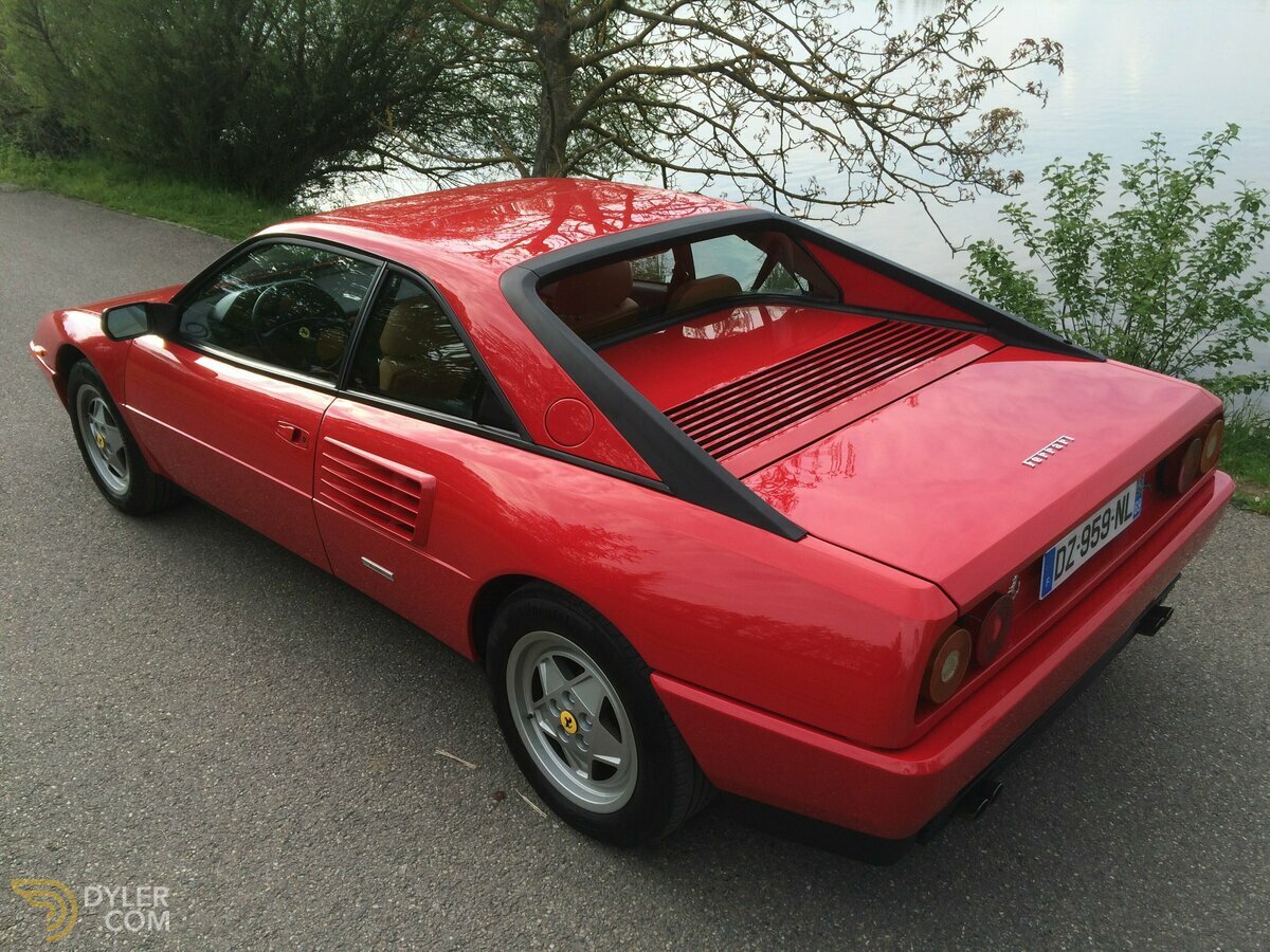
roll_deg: +2.7
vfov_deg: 48.2
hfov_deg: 61.7
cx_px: 635
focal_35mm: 29
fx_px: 1064
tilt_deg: -25.0
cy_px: 476
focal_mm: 4.15
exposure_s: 1/855
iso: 32
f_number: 2.2
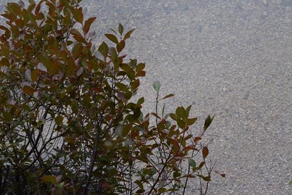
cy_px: 112
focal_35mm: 64
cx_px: 256
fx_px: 519
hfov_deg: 30.3
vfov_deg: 21.3
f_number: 6.3
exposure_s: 1/160
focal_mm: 23
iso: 400
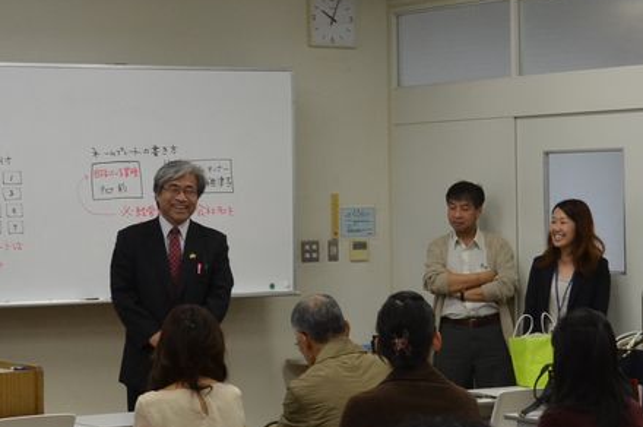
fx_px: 642
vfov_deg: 36.8
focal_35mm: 36
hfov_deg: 53.2
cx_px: 339
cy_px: 214
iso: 400
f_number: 4.5
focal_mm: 22
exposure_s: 1/80
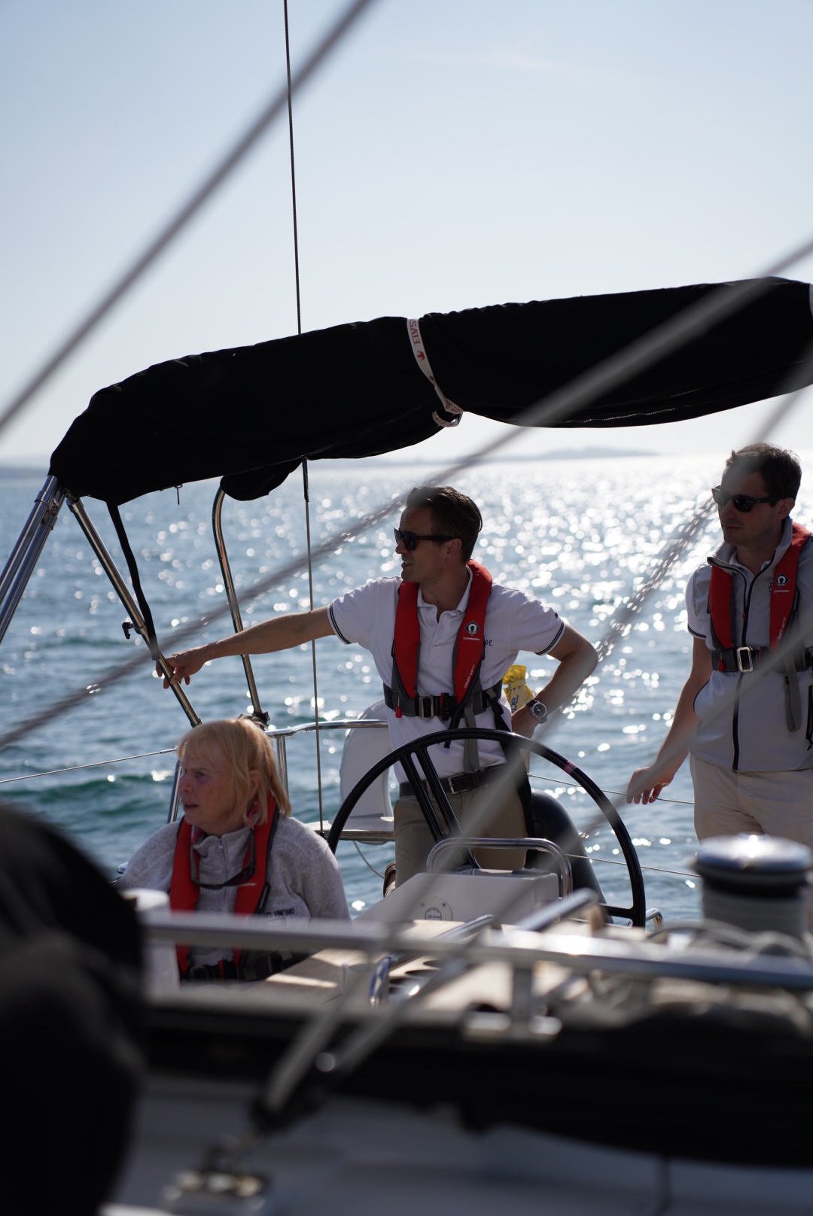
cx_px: 406
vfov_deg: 27.0
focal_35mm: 75
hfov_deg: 18.2
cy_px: 608
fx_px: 2536
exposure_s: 1/2500
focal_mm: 75
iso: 100
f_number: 3.2
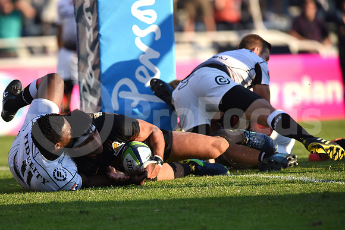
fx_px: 4026
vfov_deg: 3.3
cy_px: 115
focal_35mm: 420
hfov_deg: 4.9
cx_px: 172
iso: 640
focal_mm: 420
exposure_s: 1/2000
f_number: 4
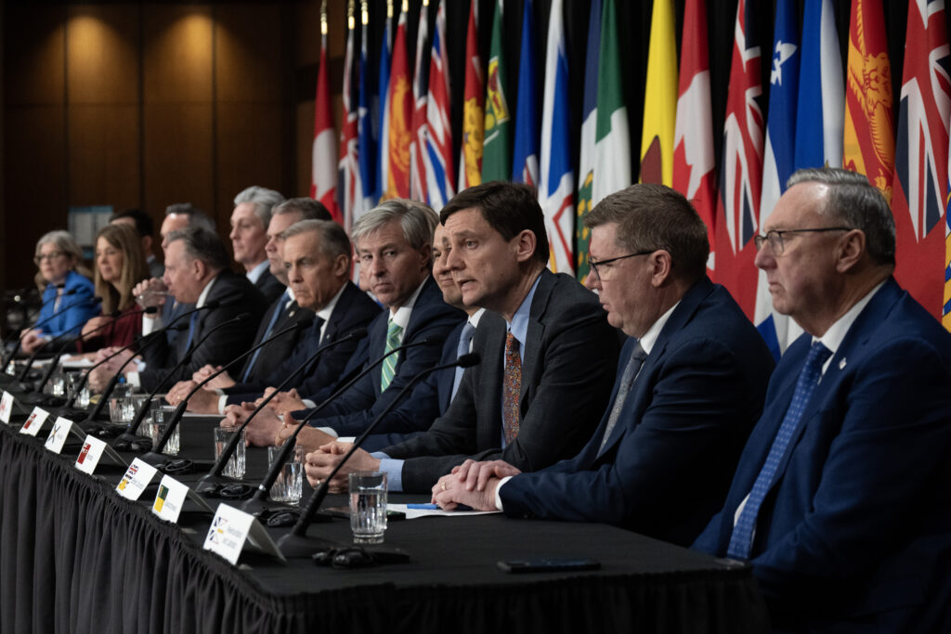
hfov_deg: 20.8
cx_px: 476
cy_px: 317
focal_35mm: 98
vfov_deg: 14.0
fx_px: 2589
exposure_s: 1/250
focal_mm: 98
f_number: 5.6
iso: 3200
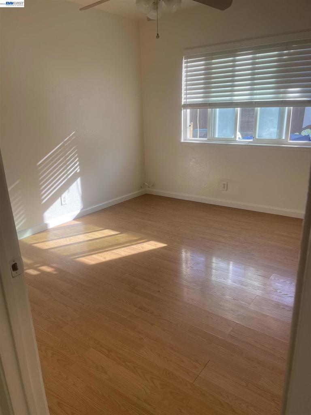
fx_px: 311
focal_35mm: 26
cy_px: 208
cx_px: 156
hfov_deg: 53.1
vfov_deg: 67.3
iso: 32
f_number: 1.6
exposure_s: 1/251
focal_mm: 4.2
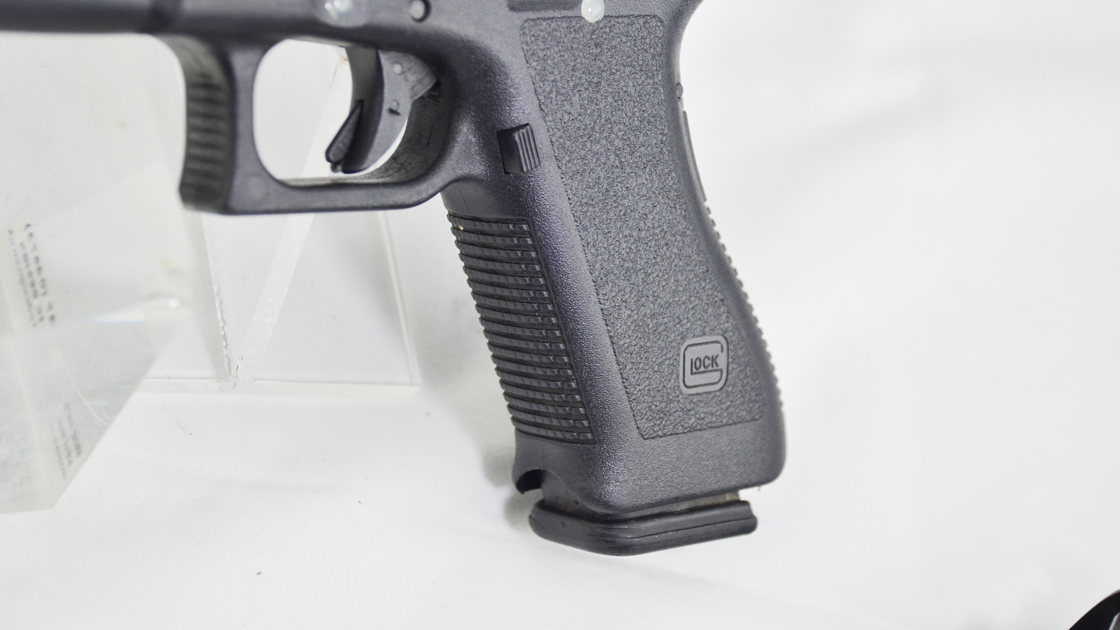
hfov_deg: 21.8
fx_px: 2911
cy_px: 261
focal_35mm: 98
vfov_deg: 12.4
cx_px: 560
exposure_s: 1/250
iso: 450
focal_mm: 62
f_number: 5
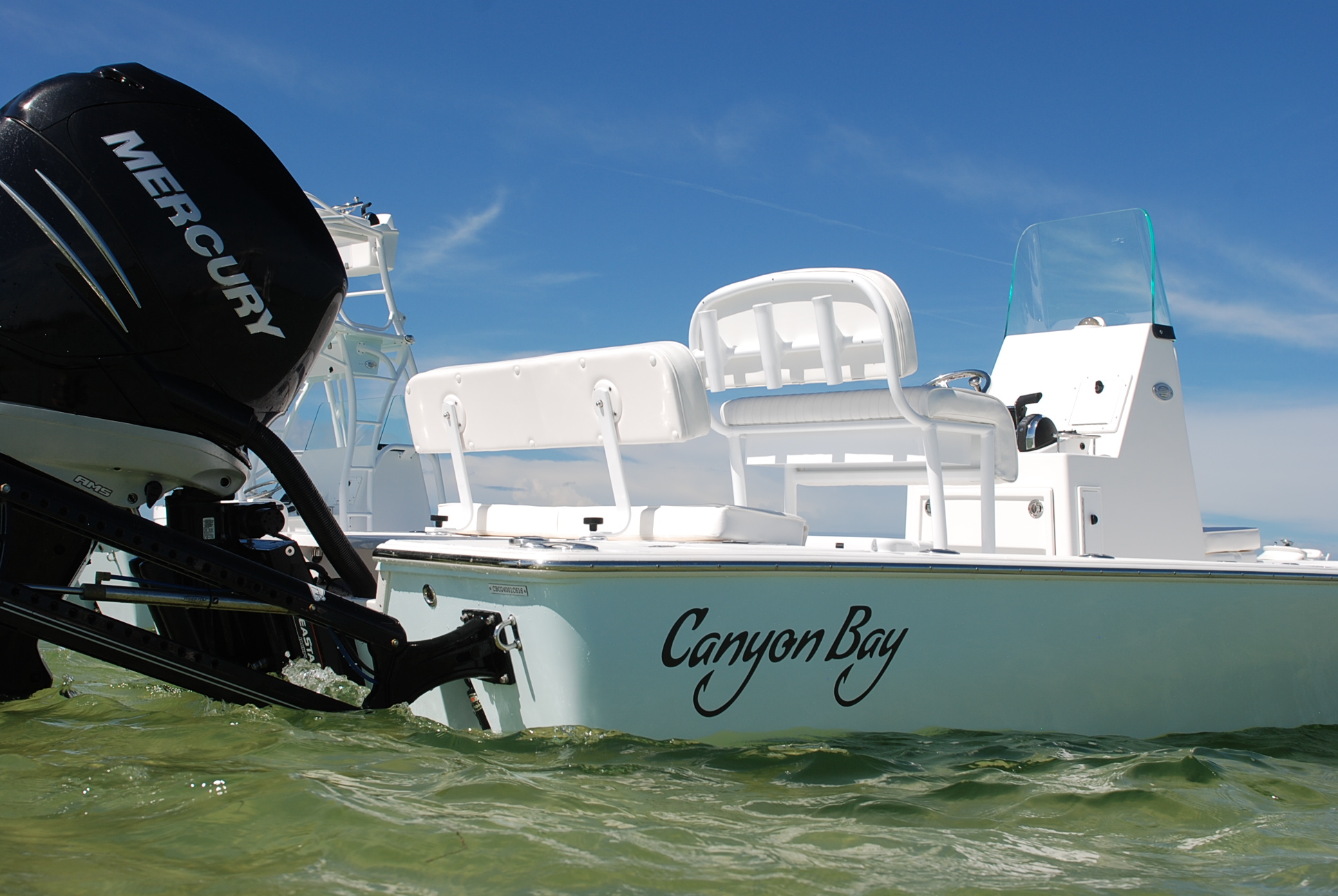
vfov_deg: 32.0
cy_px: 448
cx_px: 669
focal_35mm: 42
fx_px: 1563
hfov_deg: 46.3
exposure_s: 1/320
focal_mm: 28
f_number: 9
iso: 100
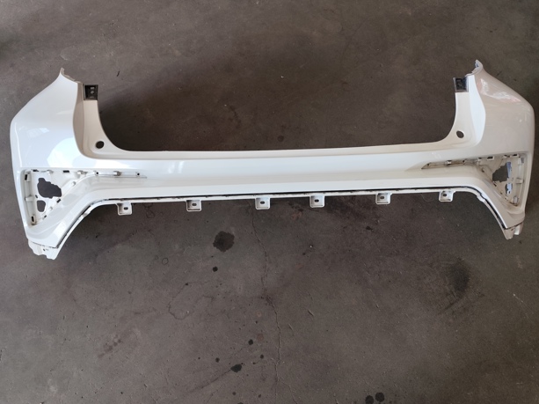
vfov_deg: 56.8
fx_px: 373
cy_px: 196
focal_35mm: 24
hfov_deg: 71.6
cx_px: 267
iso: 80
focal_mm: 6.19
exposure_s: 1/100
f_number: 1.65
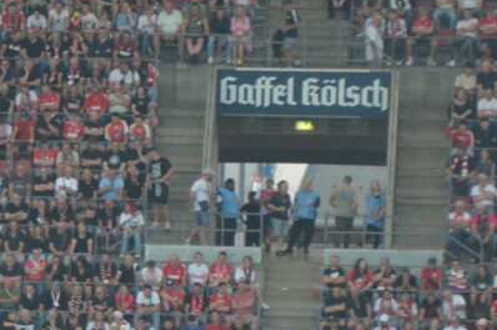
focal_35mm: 633
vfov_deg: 2.2
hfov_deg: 3.3
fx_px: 8725
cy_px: 249
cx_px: -300
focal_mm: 105
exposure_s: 1/200
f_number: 5.6
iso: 1600
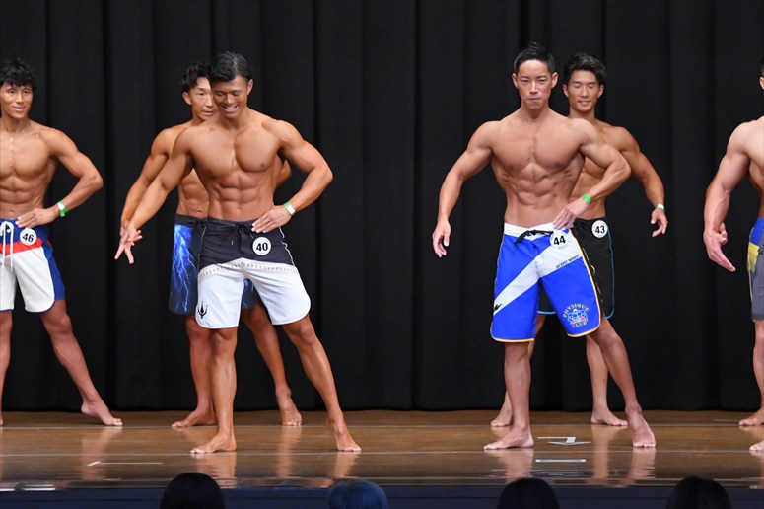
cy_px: 254
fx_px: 4603
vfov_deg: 6.3
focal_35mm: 217
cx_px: 382
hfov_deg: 9.5
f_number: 5.6
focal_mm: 145
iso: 8000
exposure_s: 1/400
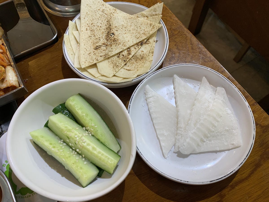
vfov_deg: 53.1
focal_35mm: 26
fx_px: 202
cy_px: 101
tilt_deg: -65.4
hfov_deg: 67.3
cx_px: 134
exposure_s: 1/60
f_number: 1.8
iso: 80
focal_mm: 4.25
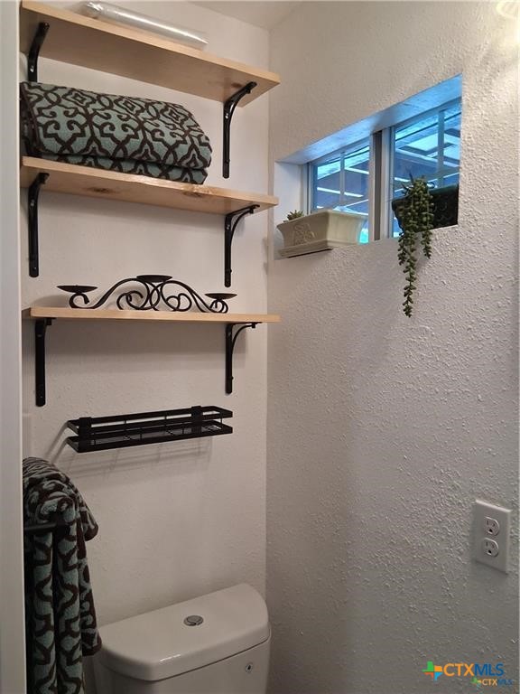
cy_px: 347
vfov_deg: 67.3
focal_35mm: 26
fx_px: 521
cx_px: 260
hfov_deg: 53.1
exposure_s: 1/120
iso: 400
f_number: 1.8
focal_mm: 3.98
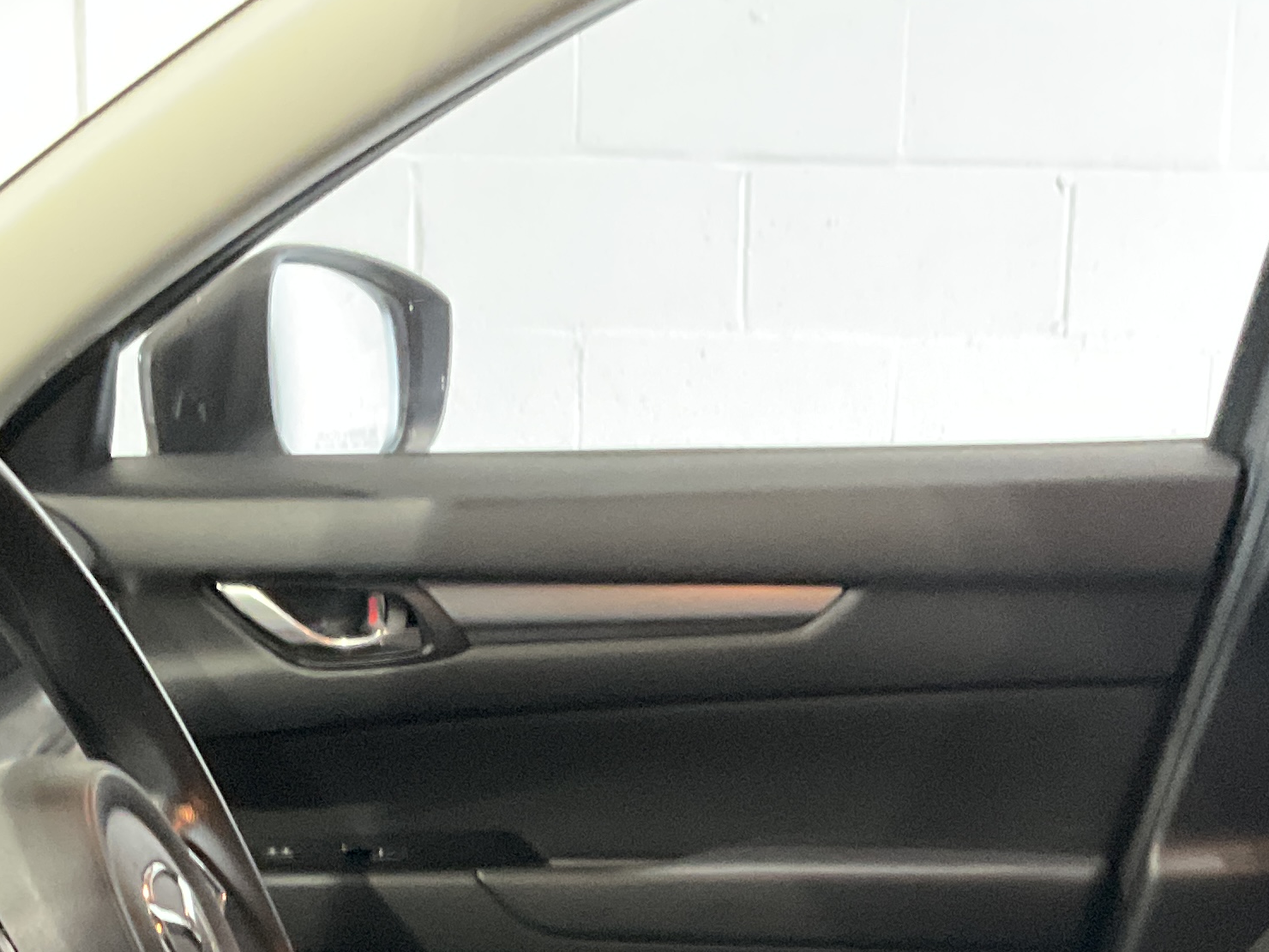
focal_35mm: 79
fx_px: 2896
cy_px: 1271
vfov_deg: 17.4
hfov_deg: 24.7
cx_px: 683
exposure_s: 1/30
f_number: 1.8
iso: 400
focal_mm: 3
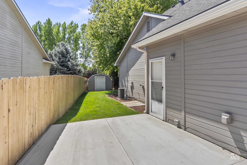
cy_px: 82
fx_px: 144
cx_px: 124
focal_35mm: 21
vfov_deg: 59.5
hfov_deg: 81.2
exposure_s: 1/250
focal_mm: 14
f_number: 7.1
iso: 125
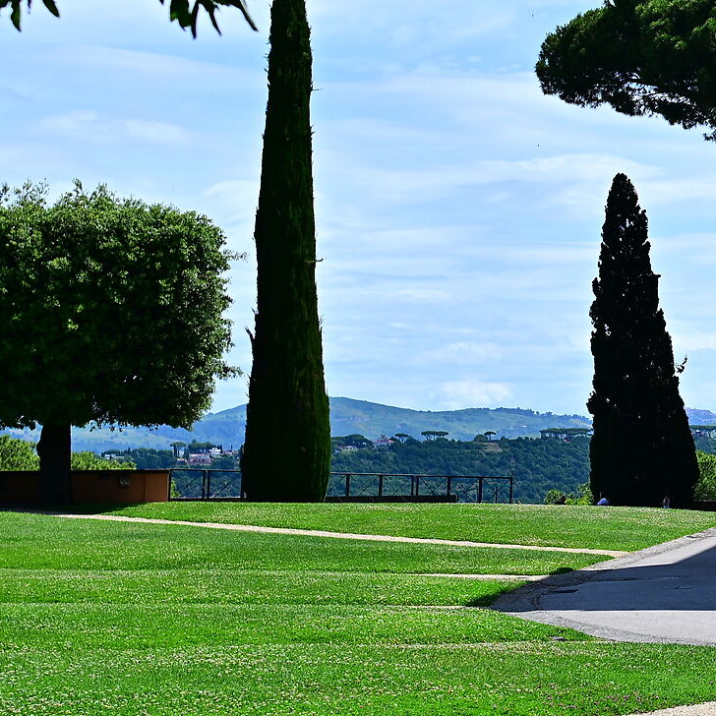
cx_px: 926
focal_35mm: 98
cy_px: 317
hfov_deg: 16.8
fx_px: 2293
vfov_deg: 17.7
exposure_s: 1/1600
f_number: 4
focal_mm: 35
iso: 100
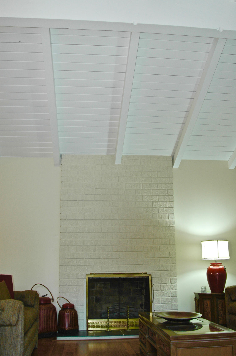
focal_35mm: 36
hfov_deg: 36.8
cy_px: 178
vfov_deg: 53.2
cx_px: 118
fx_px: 355
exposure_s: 1/60
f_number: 3.5
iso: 400
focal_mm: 24
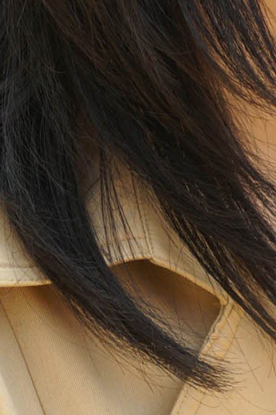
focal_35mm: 521
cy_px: 140
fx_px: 6000
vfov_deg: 4.0
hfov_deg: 2.6
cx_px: 289
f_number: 4.5
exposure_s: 1/300
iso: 200
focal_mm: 80
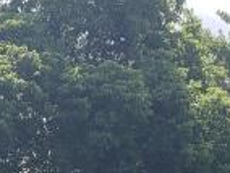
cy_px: 616
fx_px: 1245
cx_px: -240
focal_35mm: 187
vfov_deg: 6.7
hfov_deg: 9.8
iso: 50
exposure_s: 1/1099
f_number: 2.4
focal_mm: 4.3
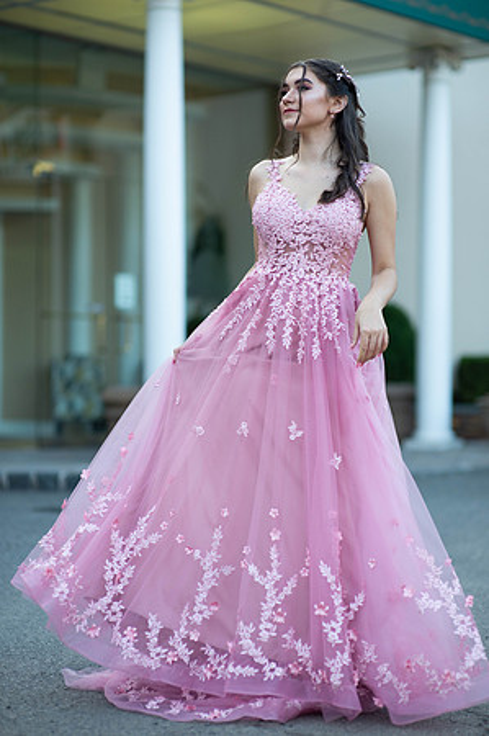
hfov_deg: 16.0
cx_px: 244
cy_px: 368
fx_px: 1736
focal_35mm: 85
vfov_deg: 23.9
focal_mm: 85
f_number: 2
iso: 250
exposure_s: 1/640
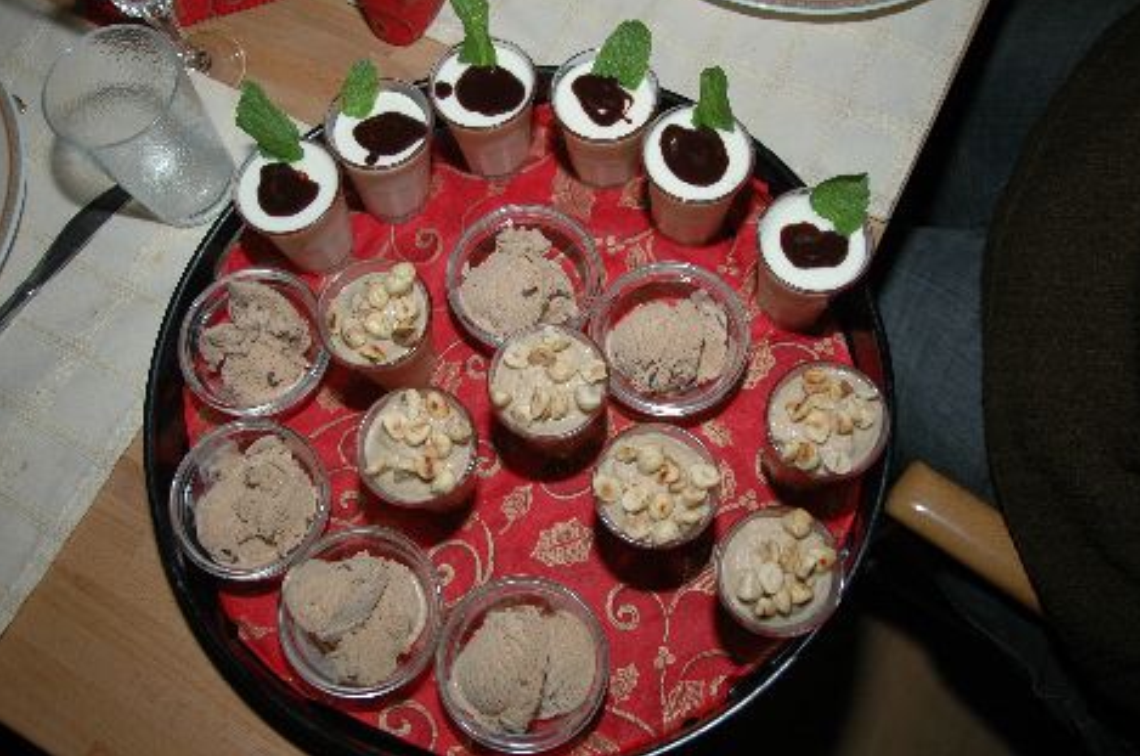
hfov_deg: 58.8
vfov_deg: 41.0
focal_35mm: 32
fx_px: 1012
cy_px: 384
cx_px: 566
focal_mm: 20
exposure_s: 1/60
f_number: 4
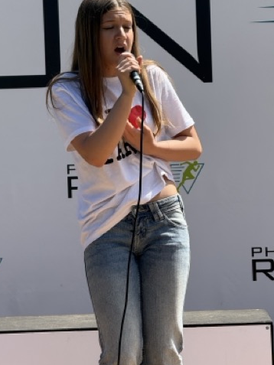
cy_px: 165
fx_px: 1698
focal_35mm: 161
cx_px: 125
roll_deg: +1.8
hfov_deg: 9.2
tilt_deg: -0.9
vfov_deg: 12.3
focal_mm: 15.66
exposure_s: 1/1206
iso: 50
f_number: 2.8
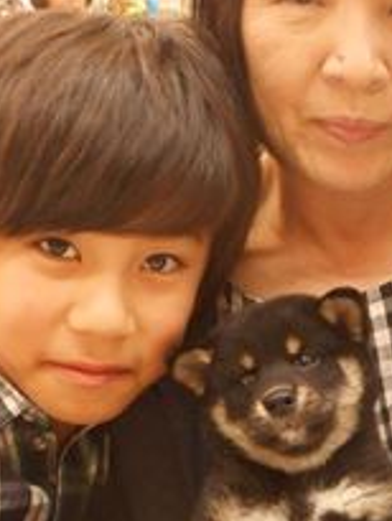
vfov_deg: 26.4
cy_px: 366
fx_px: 1101
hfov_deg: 19.4
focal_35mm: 73
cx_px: 417
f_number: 3.7
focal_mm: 4.5
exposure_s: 1/15
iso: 400
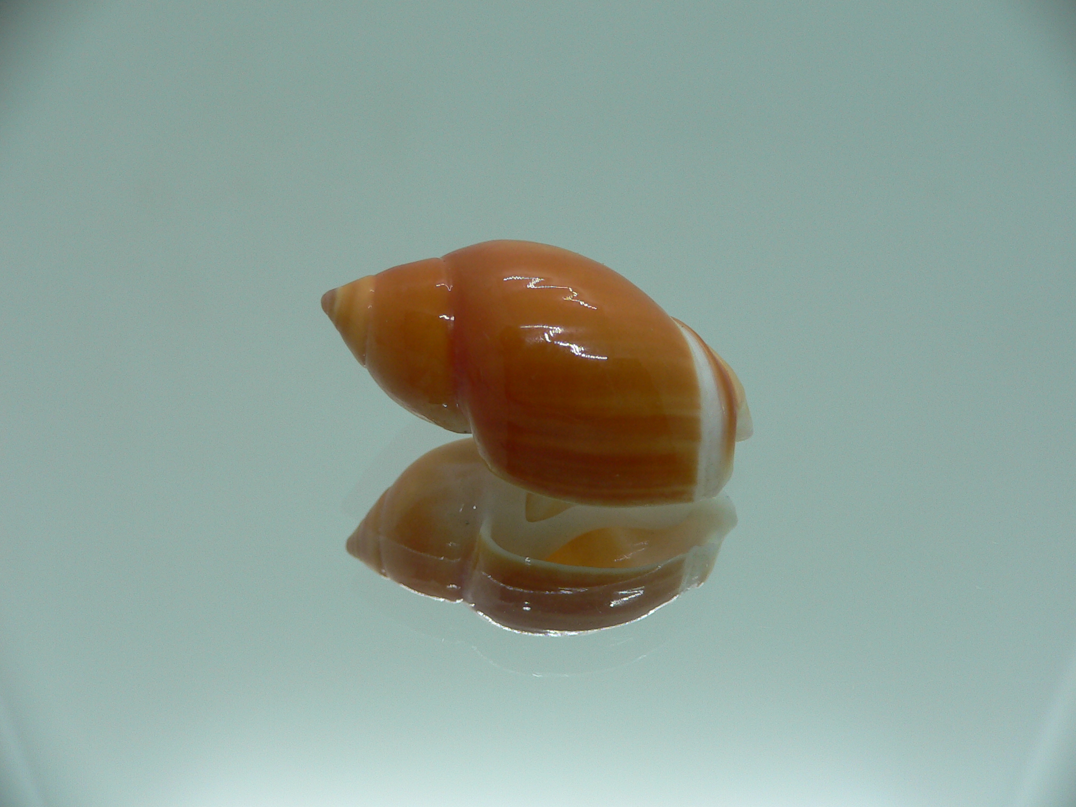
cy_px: 404
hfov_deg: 52.6
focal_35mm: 35
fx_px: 1088
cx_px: 538
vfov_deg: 40.7
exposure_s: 1/60
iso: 80
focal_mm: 4.6
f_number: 2.8
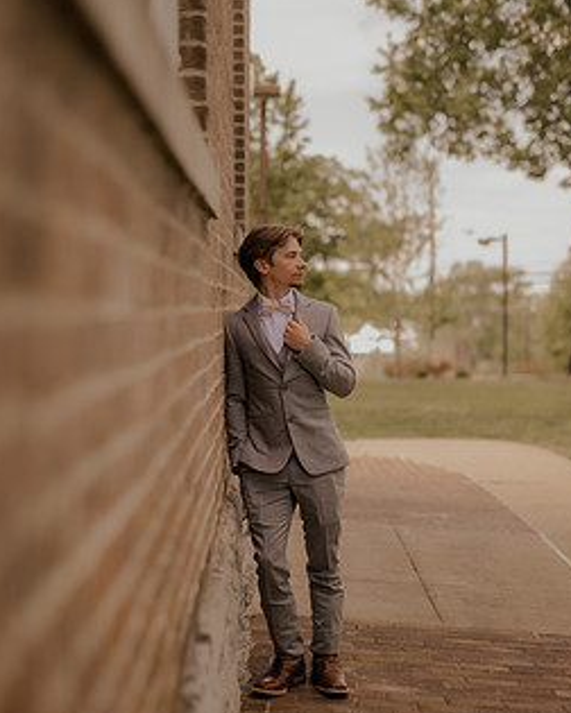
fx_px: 1415
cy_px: 423
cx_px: 254
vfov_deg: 28.2
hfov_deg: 22.8
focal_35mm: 67
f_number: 1.4
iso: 125
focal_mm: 50
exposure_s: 1/1250
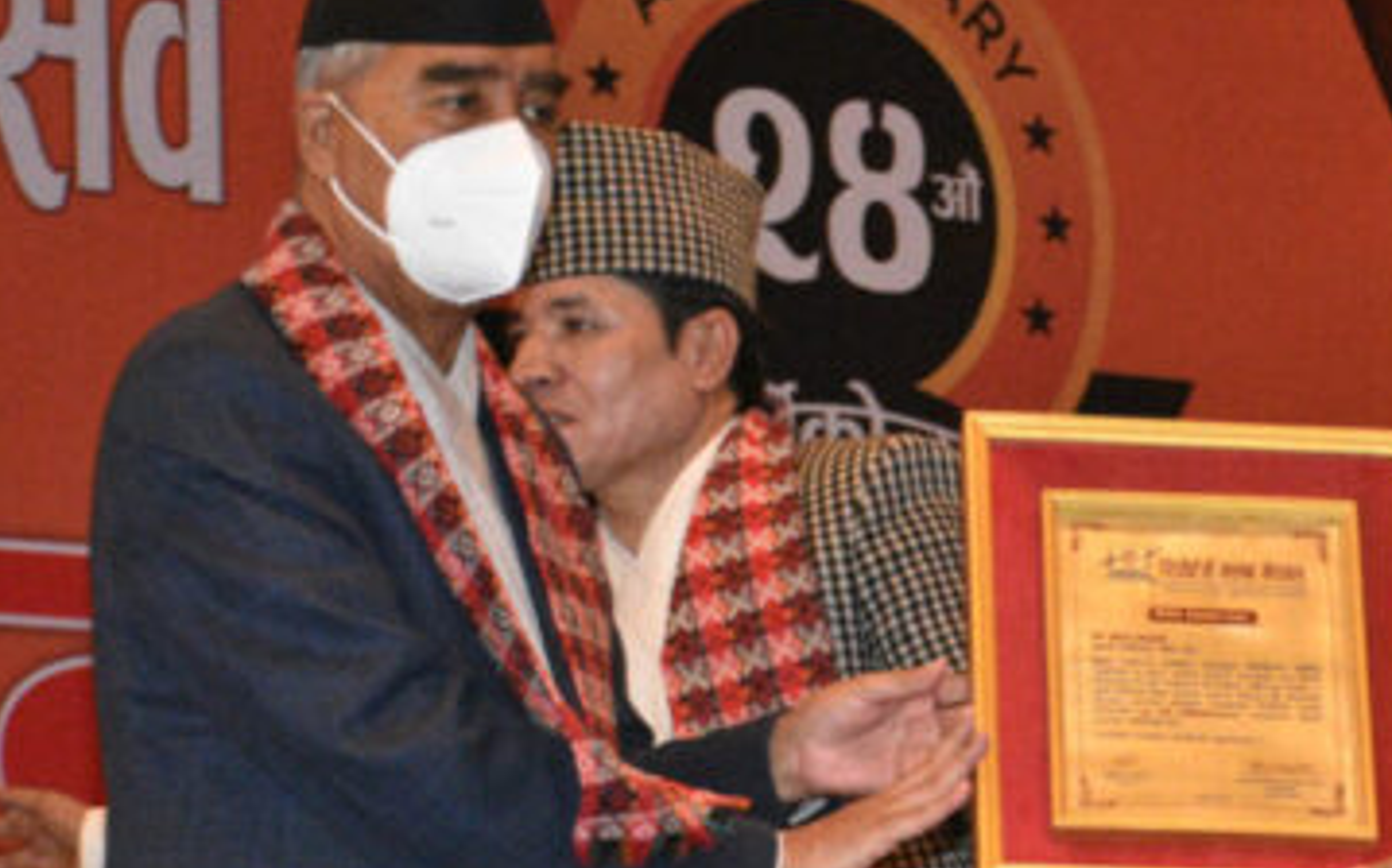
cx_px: 1202
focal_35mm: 170
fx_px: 6446
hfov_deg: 12.3
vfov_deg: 7.7
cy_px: 732
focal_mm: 52
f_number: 5.6
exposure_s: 1/160
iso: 6400
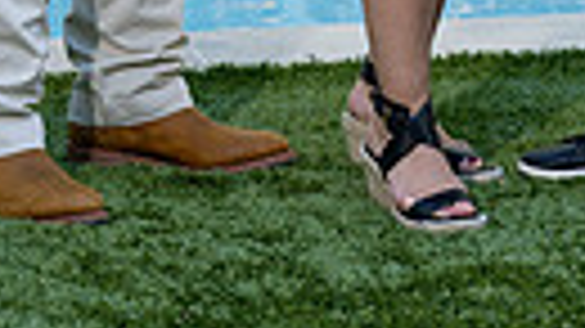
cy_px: -521
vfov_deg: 4.2
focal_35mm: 283
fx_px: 4388
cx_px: 387
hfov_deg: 7.6
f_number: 5.6
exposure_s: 1/200
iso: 400
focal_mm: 78
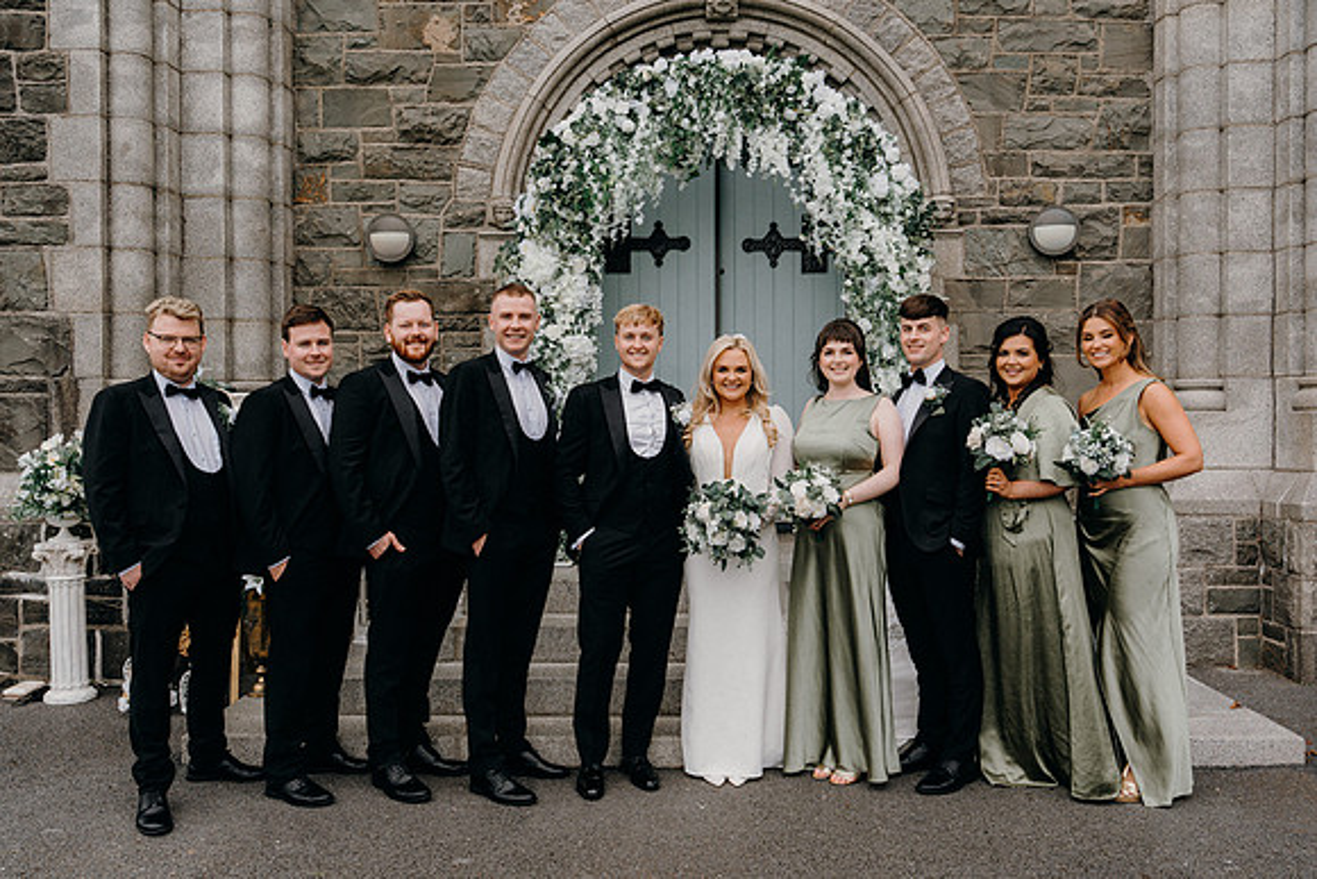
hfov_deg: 57.7
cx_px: 658
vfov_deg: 40.4
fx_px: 1194
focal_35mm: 33
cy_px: 440
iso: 500
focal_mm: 32
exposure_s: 1/200
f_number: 7.1
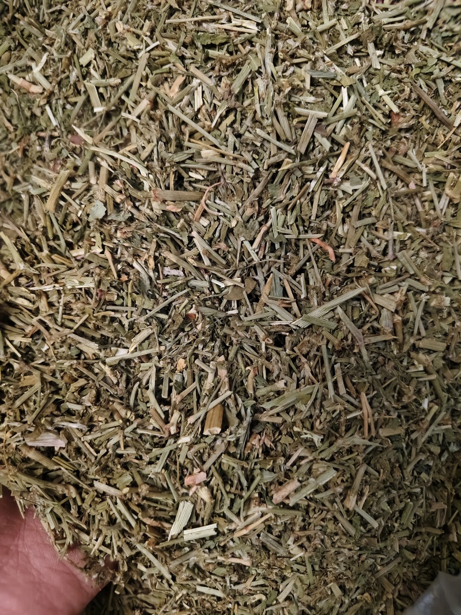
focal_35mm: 23
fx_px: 408
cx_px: 230
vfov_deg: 73.9
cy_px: 308
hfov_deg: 58.9
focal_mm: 5.56
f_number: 1.88
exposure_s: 1/245
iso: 5172
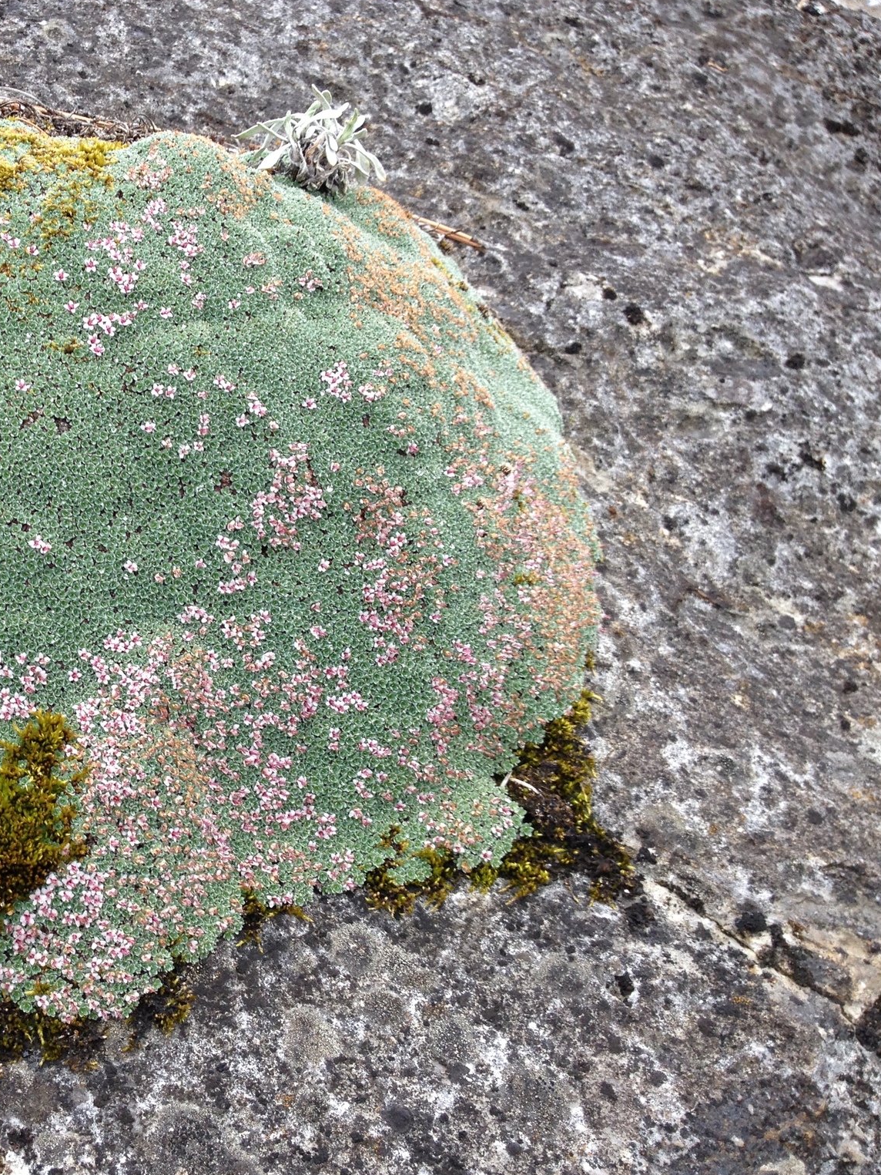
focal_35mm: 47
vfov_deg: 40.4
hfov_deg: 29.7
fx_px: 1595
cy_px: 589
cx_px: 101
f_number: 2.4
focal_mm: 4.28
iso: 50
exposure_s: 1/60
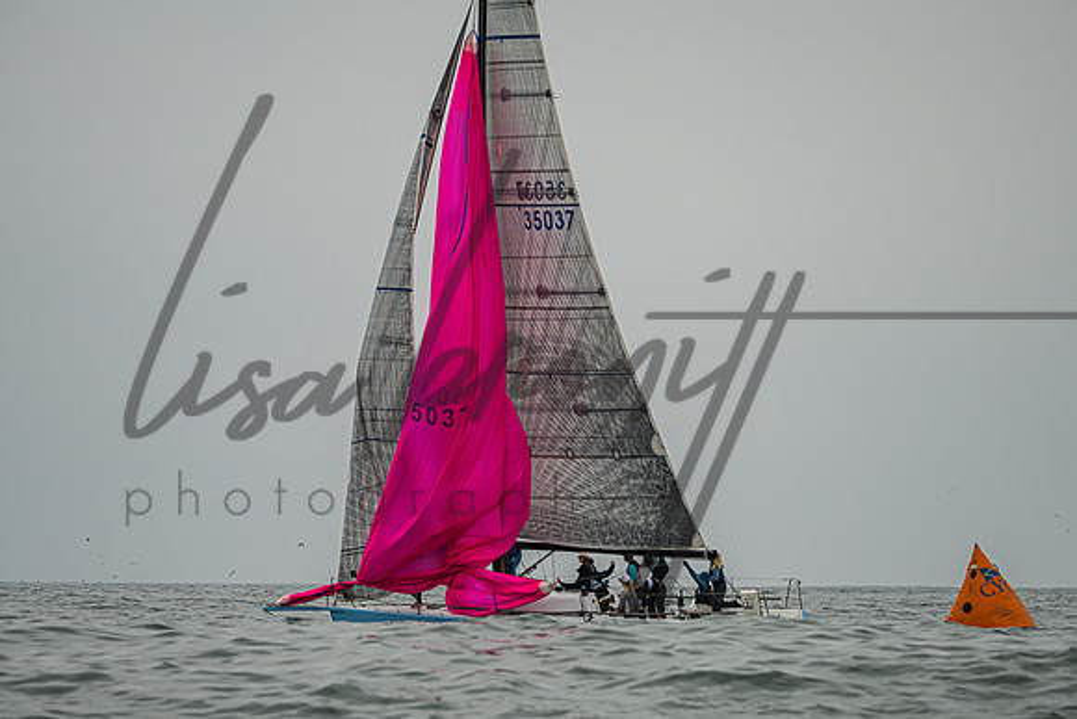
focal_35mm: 187
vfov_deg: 7.3
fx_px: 5597
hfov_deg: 11.0
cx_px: 569
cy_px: 456
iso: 220
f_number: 4.8
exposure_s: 1/4000
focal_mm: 145
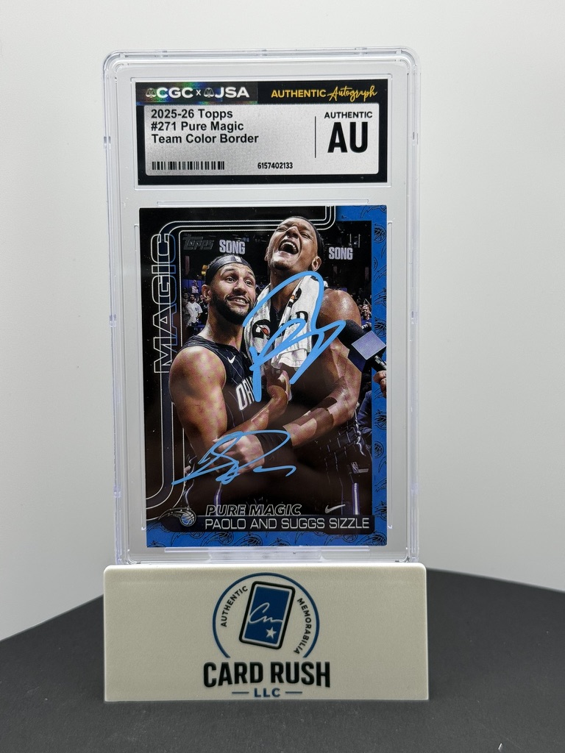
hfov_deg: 30.3
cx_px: 282
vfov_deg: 39.7
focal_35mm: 48
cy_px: 376
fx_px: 1045
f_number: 1.78
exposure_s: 1/210
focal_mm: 6.76
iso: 50
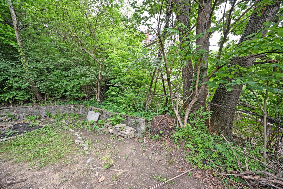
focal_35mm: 14
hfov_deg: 104.3
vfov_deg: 81.2
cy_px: 94
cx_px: 142
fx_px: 110
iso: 200
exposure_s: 1/80
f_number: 4.5
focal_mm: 14
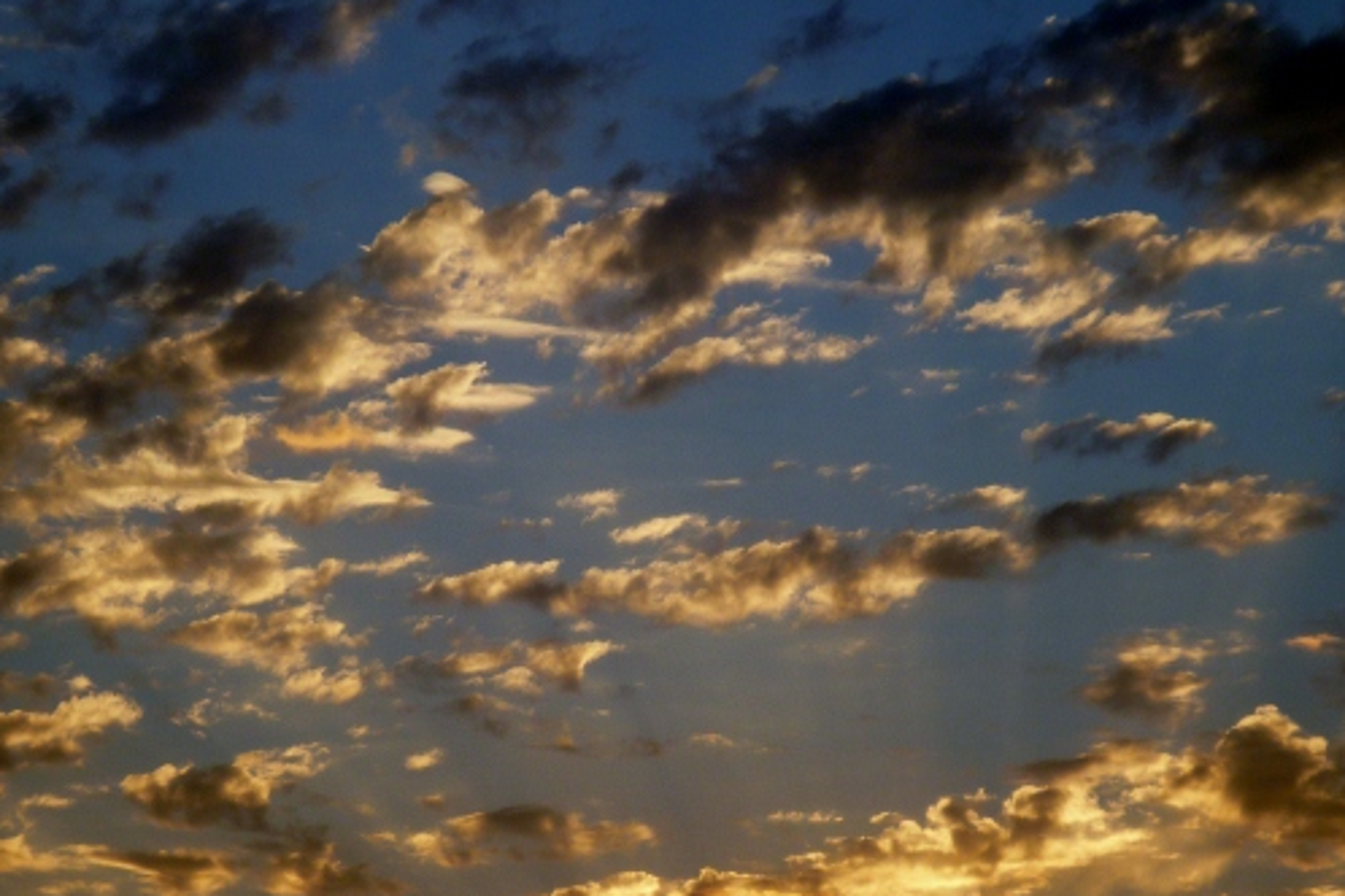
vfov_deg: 8.4
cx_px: 672
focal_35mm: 163
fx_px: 6089
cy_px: 444
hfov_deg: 12.6
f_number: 5.9
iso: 100
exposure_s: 1/250
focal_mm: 21.5
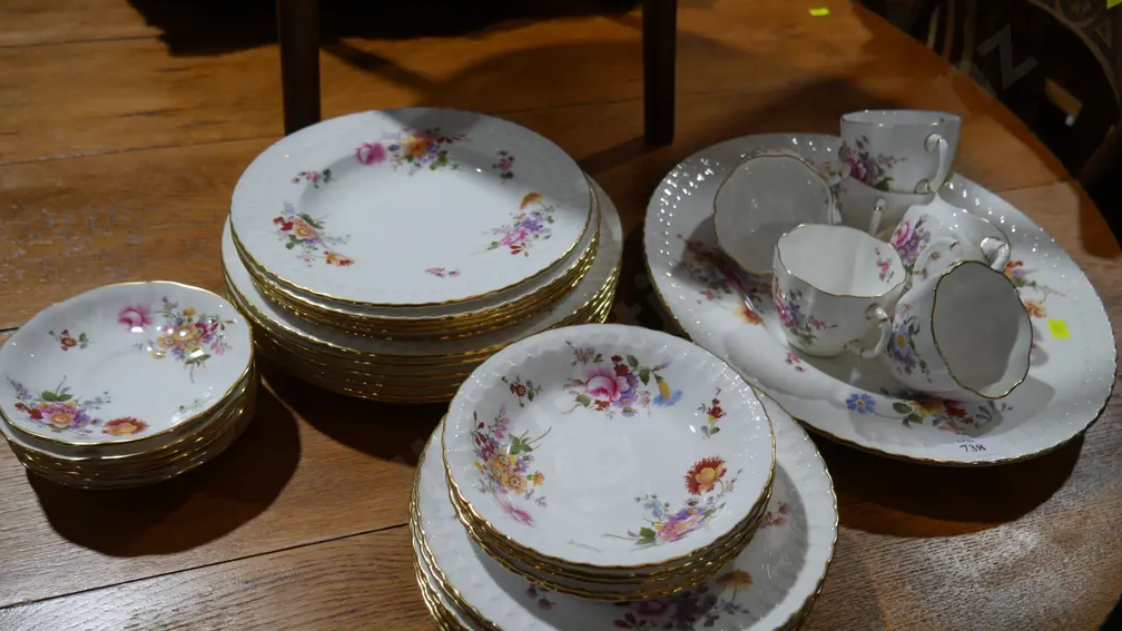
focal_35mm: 31
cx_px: 567
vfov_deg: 37.6
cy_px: 386
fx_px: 922
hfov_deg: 62.6
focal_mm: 14
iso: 200
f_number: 3.5
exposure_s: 1/100
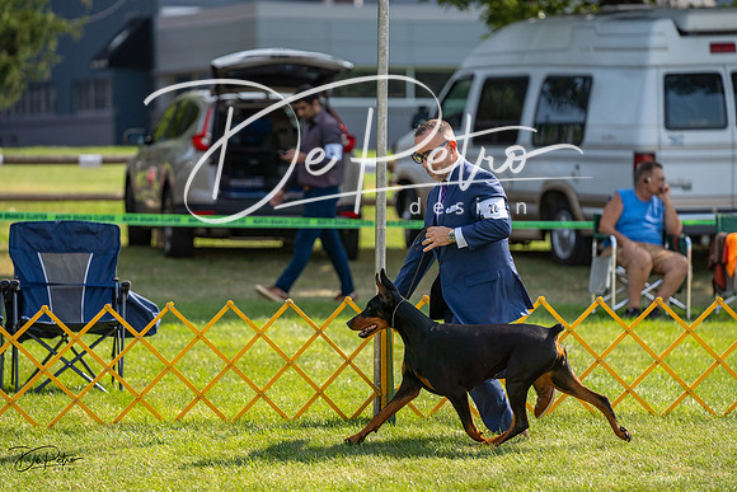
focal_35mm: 200
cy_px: 246
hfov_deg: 10.3
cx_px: 368
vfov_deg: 6.9
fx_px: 4095
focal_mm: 200
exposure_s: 1/1600
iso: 200
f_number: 3.5
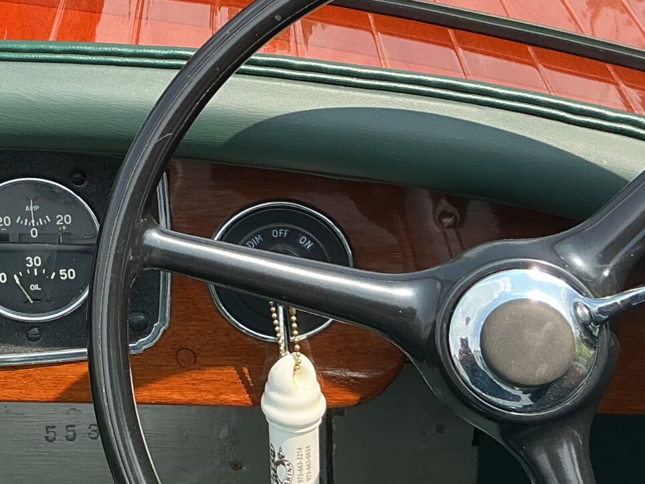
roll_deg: +6.9
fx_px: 1435
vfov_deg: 19.0
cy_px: 135
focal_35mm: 77
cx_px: 16
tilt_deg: -25.5
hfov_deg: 24.3
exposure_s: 1/642
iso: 25
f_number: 1.8
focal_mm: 3
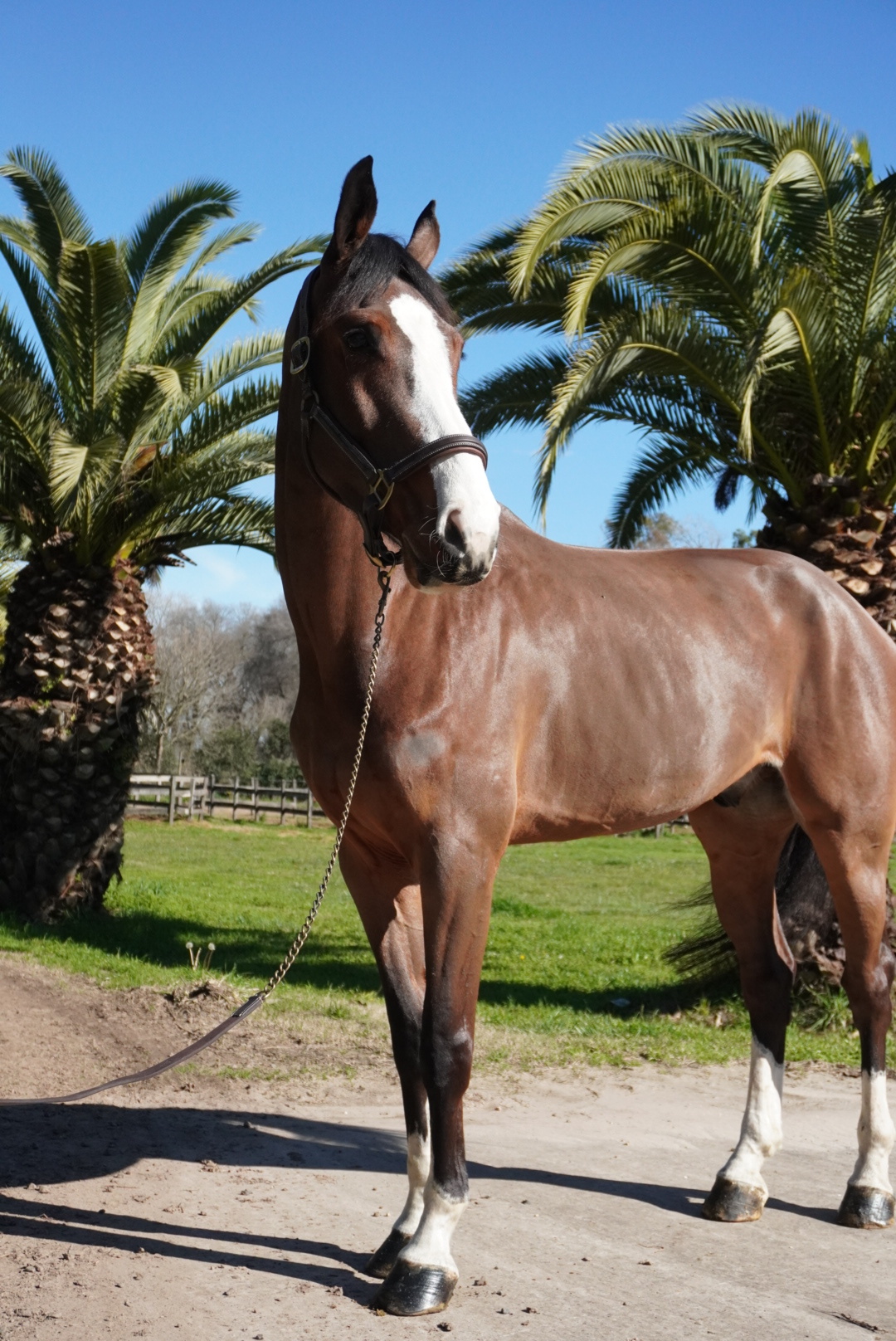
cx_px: 448
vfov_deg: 43.6
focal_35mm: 45
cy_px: 670
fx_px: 1677
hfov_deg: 29.9
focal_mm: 30
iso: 1250
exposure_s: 1/4000
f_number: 5.6
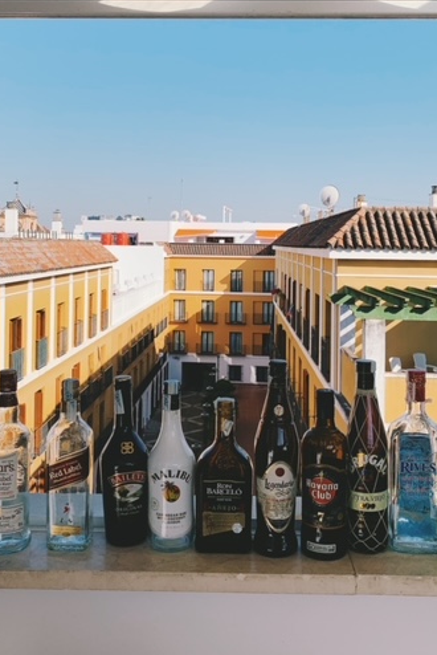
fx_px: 636
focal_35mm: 35
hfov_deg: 37.9
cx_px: 217
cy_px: 263
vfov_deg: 54.0
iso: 25
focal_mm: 4.25
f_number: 1.8
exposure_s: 1/2481
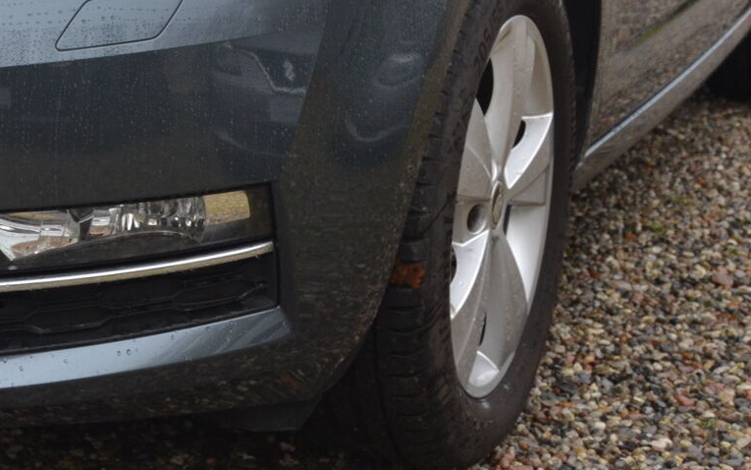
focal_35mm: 88
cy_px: -54
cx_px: -4
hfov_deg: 22.6
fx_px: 1807
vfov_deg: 14.4
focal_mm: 23
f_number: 5
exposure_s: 1/100
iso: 400
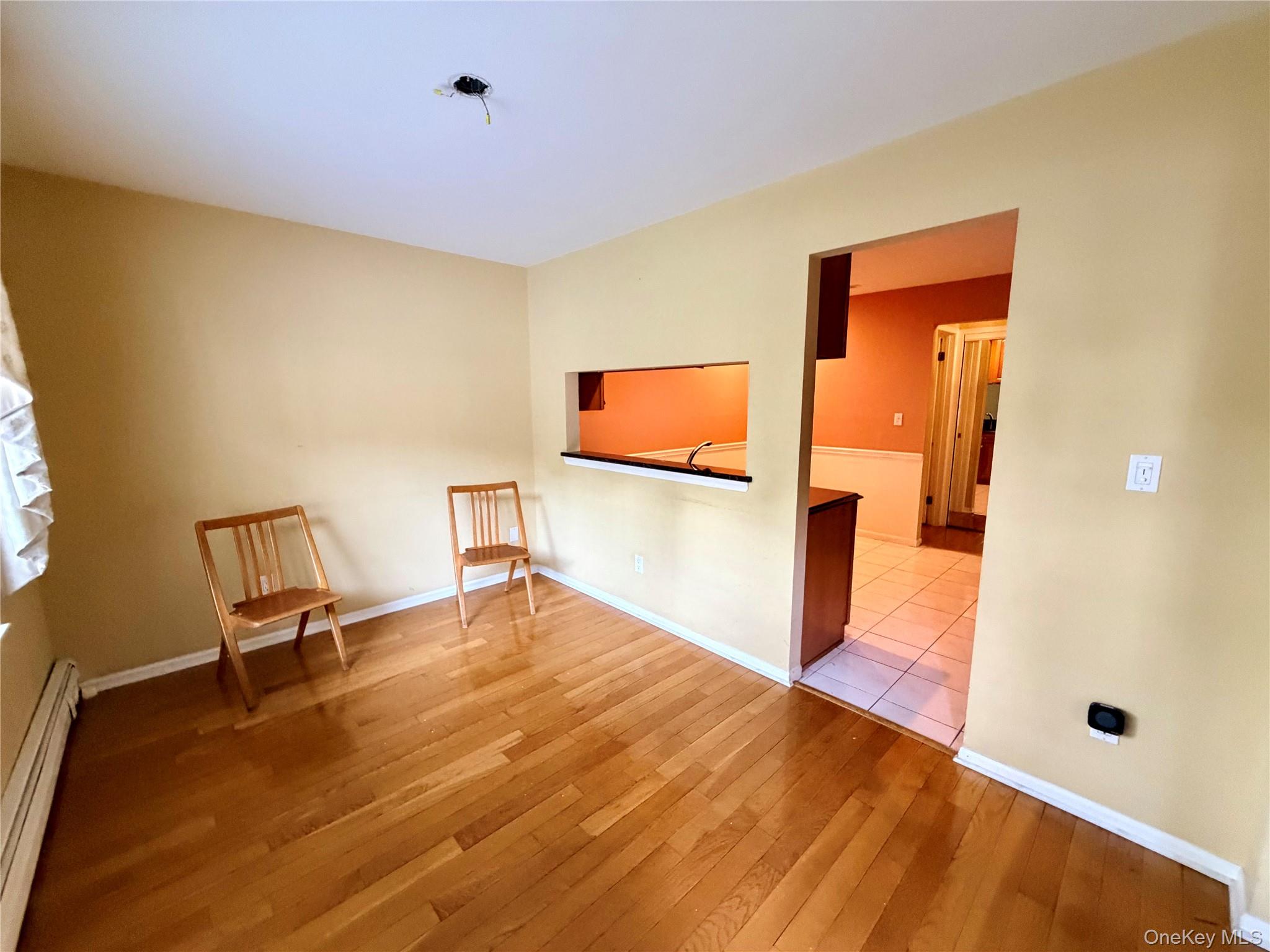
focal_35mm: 14
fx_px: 514
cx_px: 635
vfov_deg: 85.7
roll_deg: -0.3
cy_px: 476
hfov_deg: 102.1
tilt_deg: -9.6
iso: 500
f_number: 2.2
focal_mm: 2.22
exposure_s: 1/60
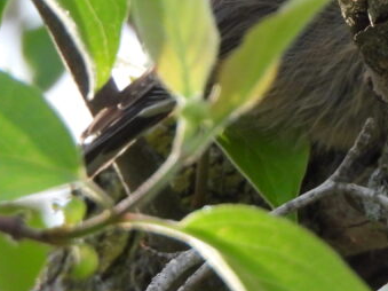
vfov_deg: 0.6
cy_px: -93
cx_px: 478
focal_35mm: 2415
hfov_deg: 0.8
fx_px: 27059
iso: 400
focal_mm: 143
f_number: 5.6
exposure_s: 1/160
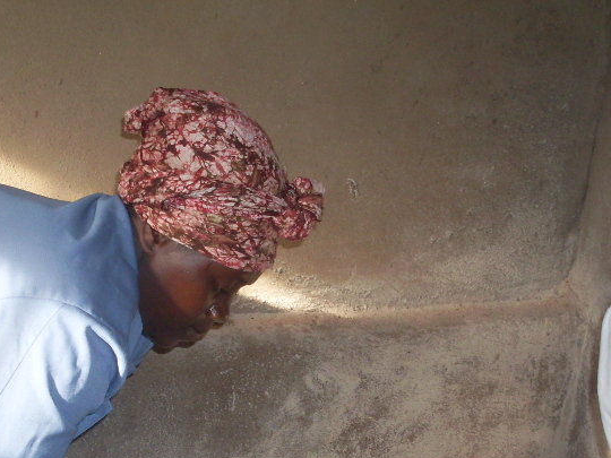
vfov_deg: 20.0
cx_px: 267
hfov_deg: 27.0
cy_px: 425
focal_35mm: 72
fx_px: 1271
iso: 100
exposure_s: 1/45
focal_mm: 6.3
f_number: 2.8
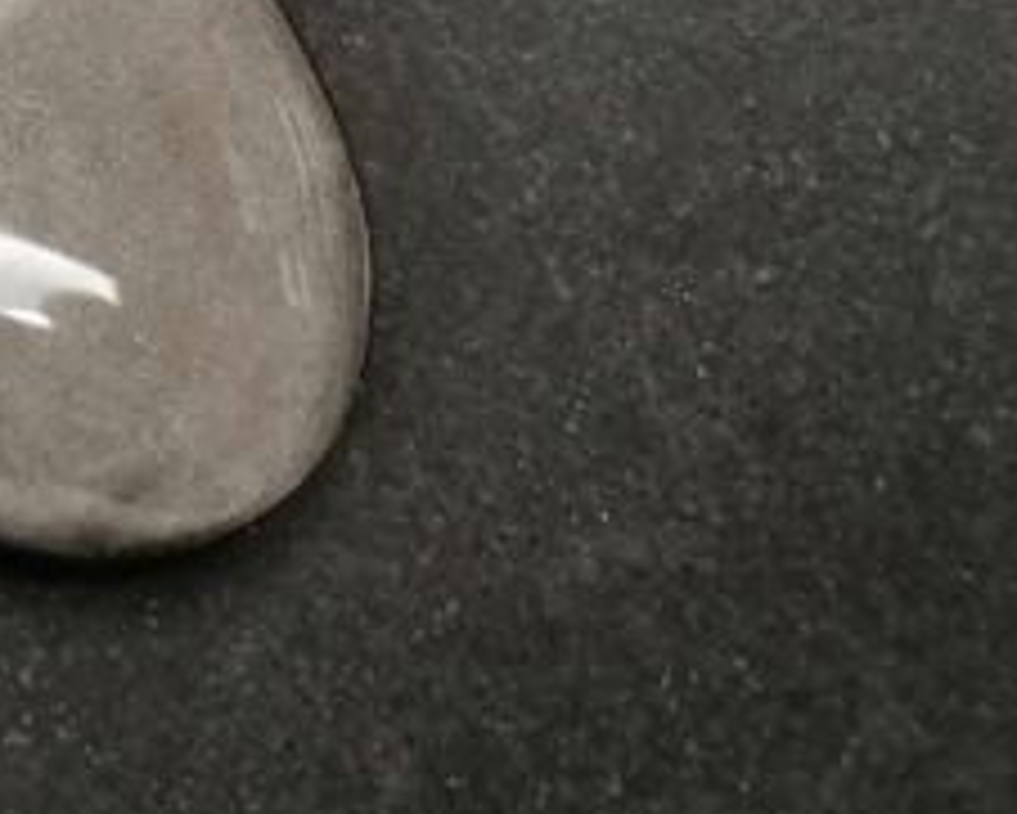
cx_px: -992
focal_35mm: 110
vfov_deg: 13.0
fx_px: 3312
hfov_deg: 14.6
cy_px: -546
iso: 100
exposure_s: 1/50
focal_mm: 4.75
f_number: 1.8
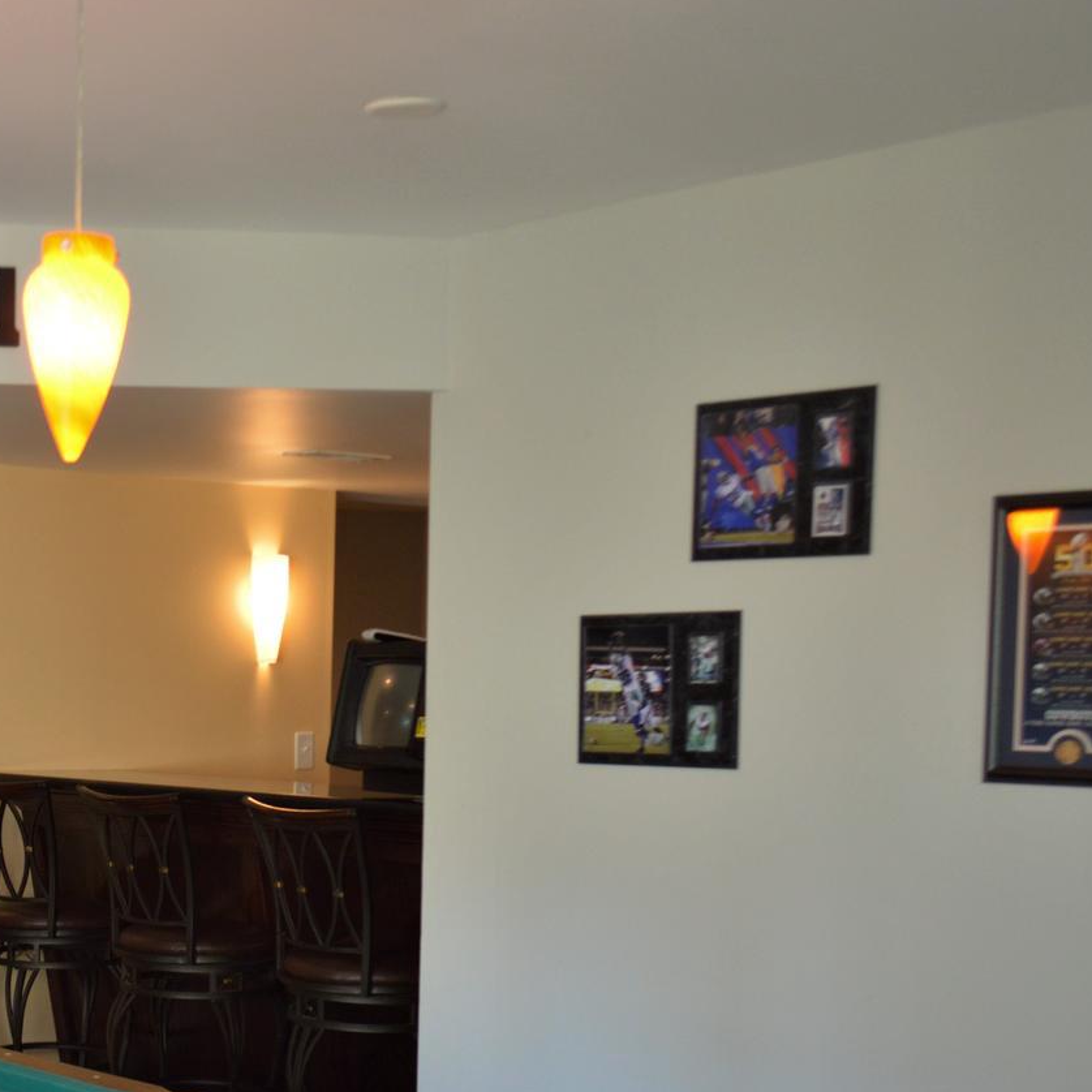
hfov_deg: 28.7
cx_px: 3
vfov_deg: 29.8
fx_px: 1999
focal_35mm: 56
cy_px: 878
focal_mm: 18
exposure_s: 1/50
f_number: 3.5
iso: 400
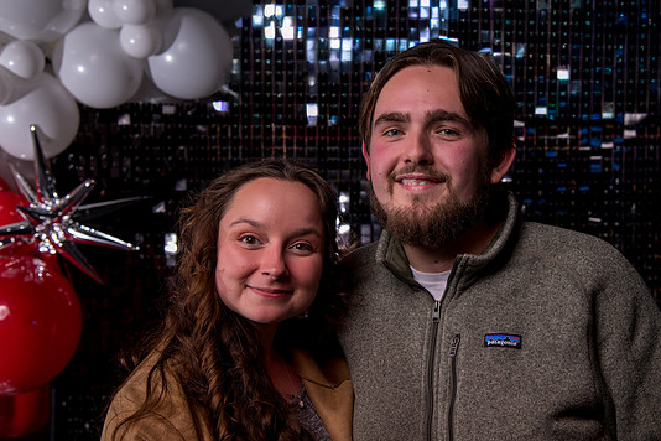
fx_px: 1047
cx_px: 377
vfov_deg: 23.8
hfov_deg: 35.0
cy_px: 195
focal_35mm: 57
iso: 1000
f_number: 5.6
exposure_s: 1/200
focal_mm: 46
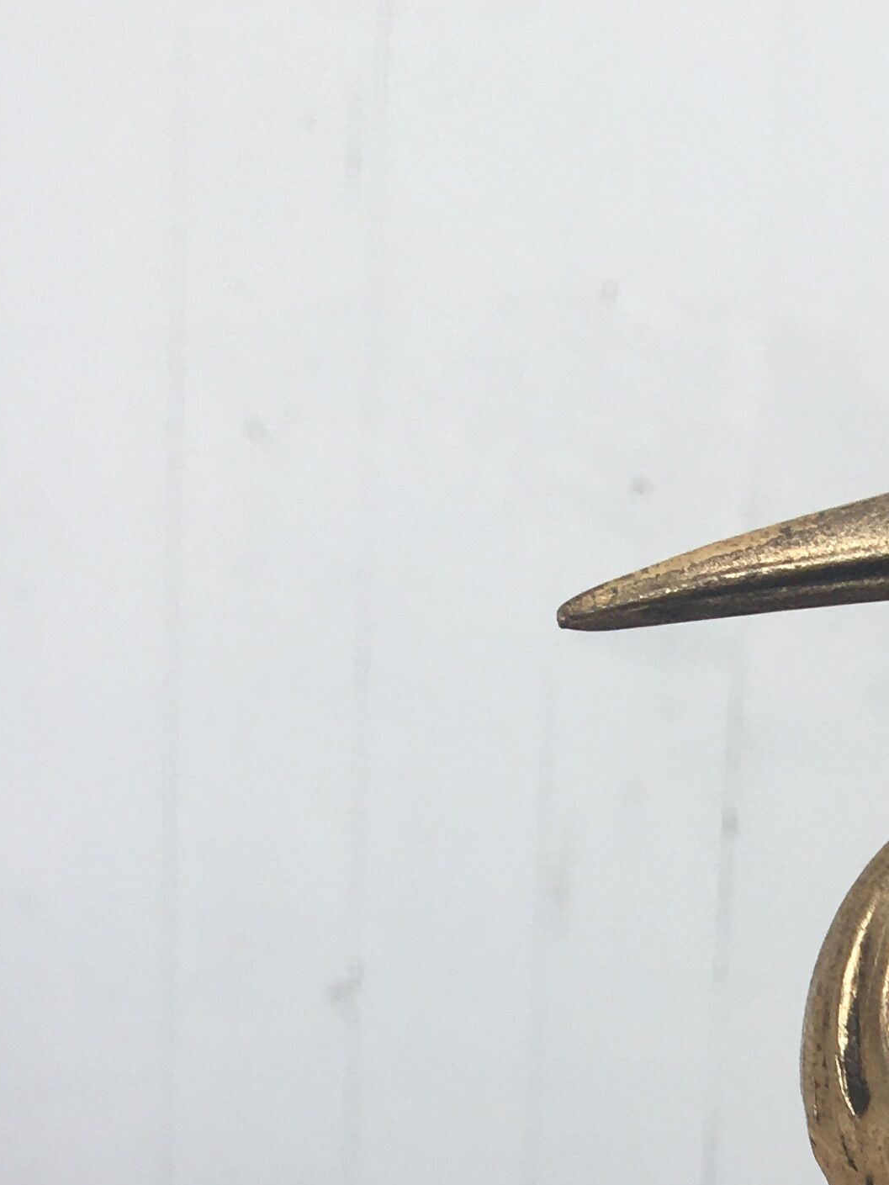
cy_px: 1588
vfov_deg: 21.1
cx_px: 1252
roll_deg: -5.8
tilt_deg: -14.8
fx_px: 2842
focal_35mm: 83
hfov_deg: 16.5
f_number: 2.2
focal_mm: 4.15
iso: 25
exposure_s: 1/277
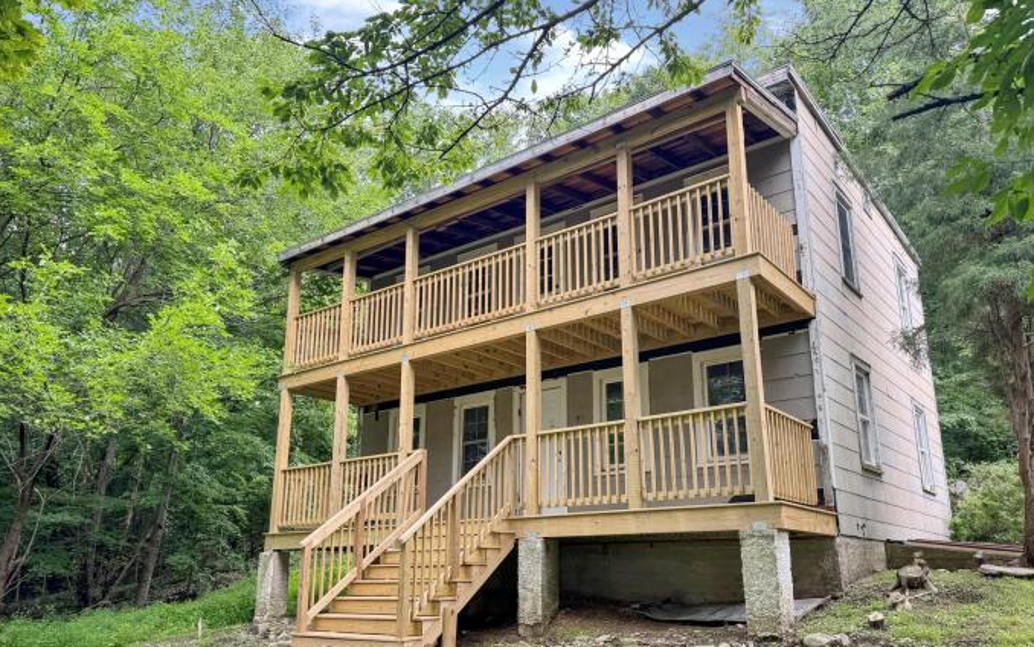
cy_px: 381
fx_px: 761
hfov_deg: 68.4
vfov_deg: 45.8
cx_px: 519
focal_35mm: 27
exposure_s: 1/262
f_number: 1.78
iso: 64
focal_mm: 6.76
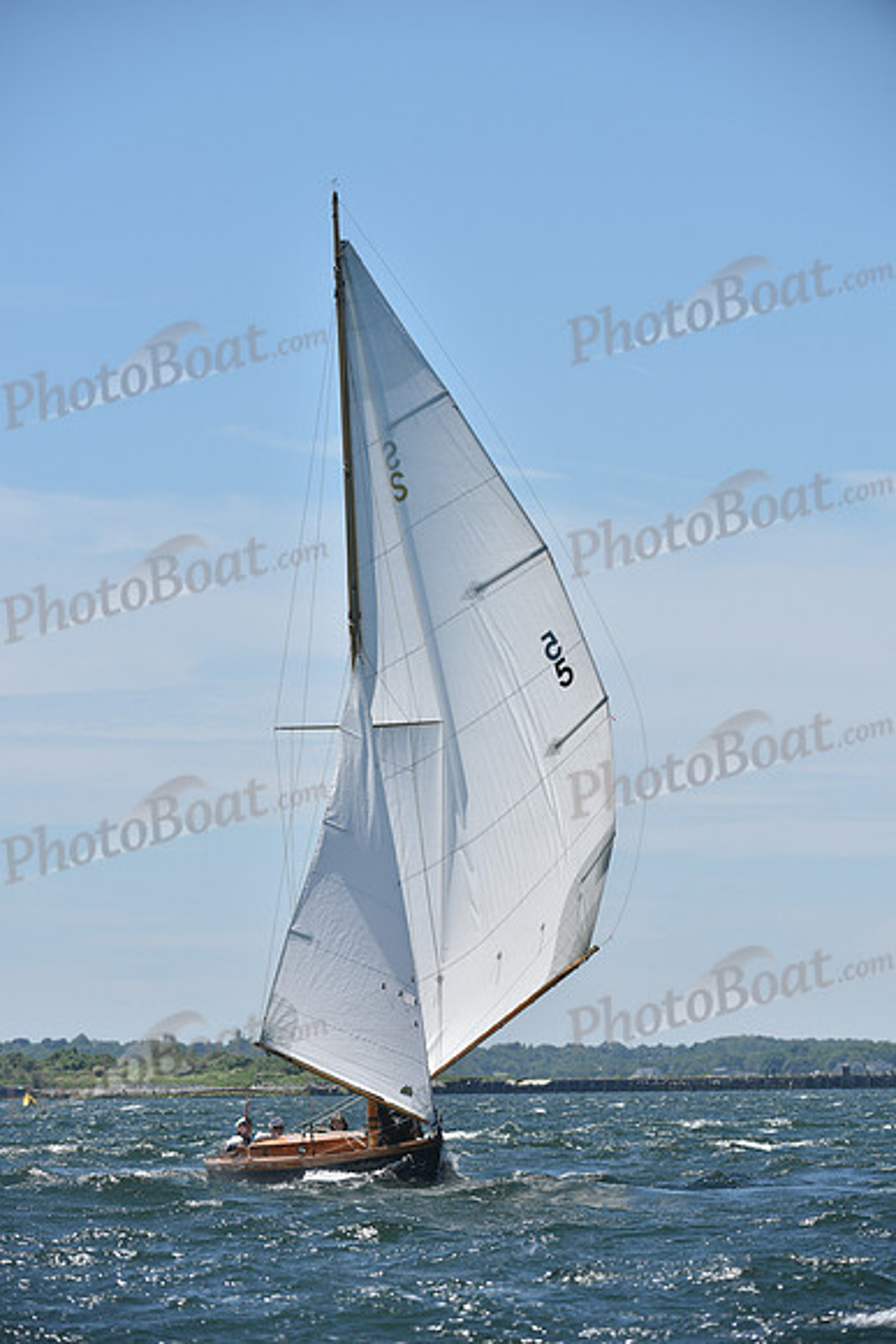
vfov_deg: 10.3
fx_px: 7462
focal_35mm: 200
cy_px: 672
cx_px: 448
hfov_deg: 6.9
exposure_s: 1/1250
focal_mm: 200
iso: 250
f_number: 7.1
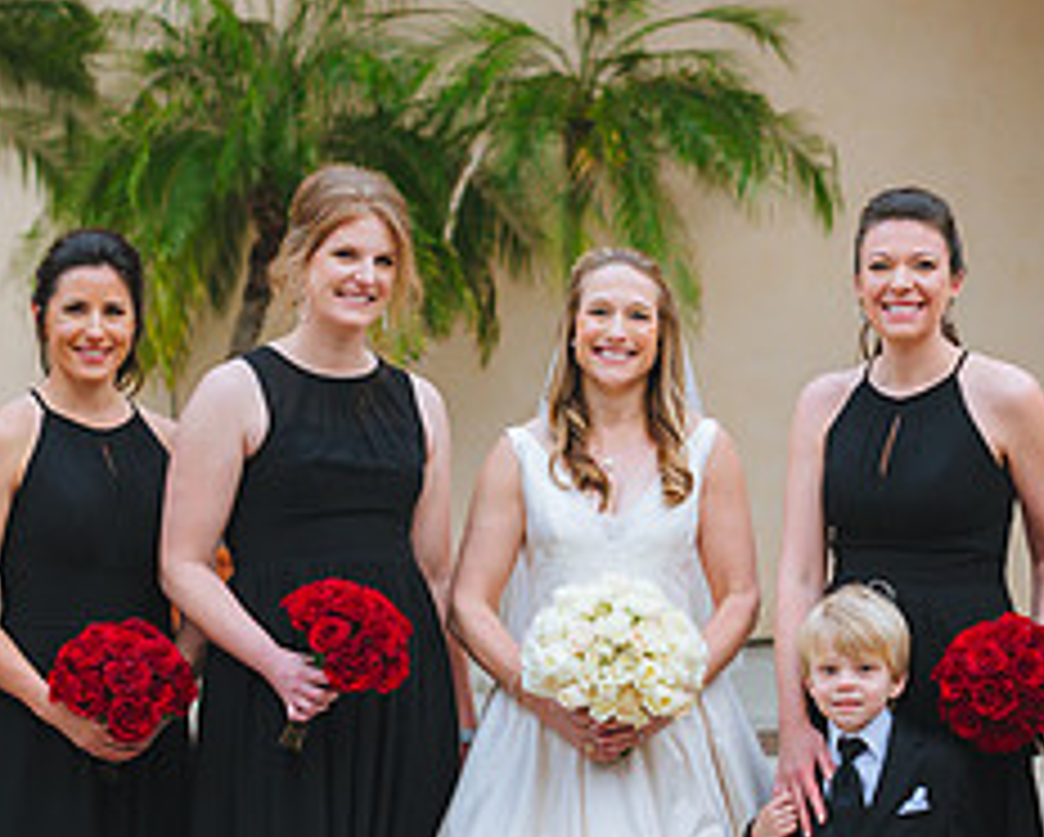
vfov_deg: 13.2
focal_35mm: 117
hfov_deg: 16.4
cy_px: 603
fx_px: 3618
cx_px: 616
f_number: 3.2
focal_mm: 50
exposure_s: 1/1000
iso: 1000
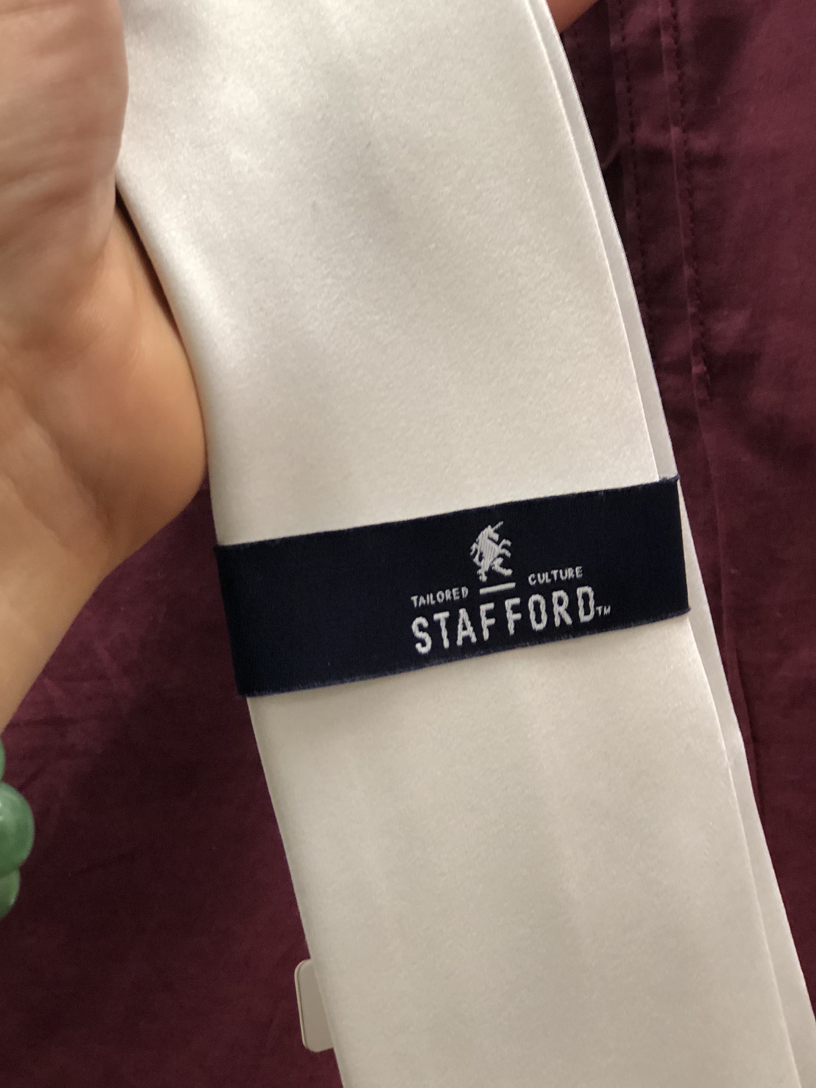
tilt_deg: -6.1
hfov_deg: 19.6
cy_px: 595
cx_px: 434
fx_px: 2357
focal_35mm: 75
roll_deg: +1.7
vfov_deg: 26.0
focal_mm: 6.6
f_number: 2.8
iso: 100
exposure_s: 1/30
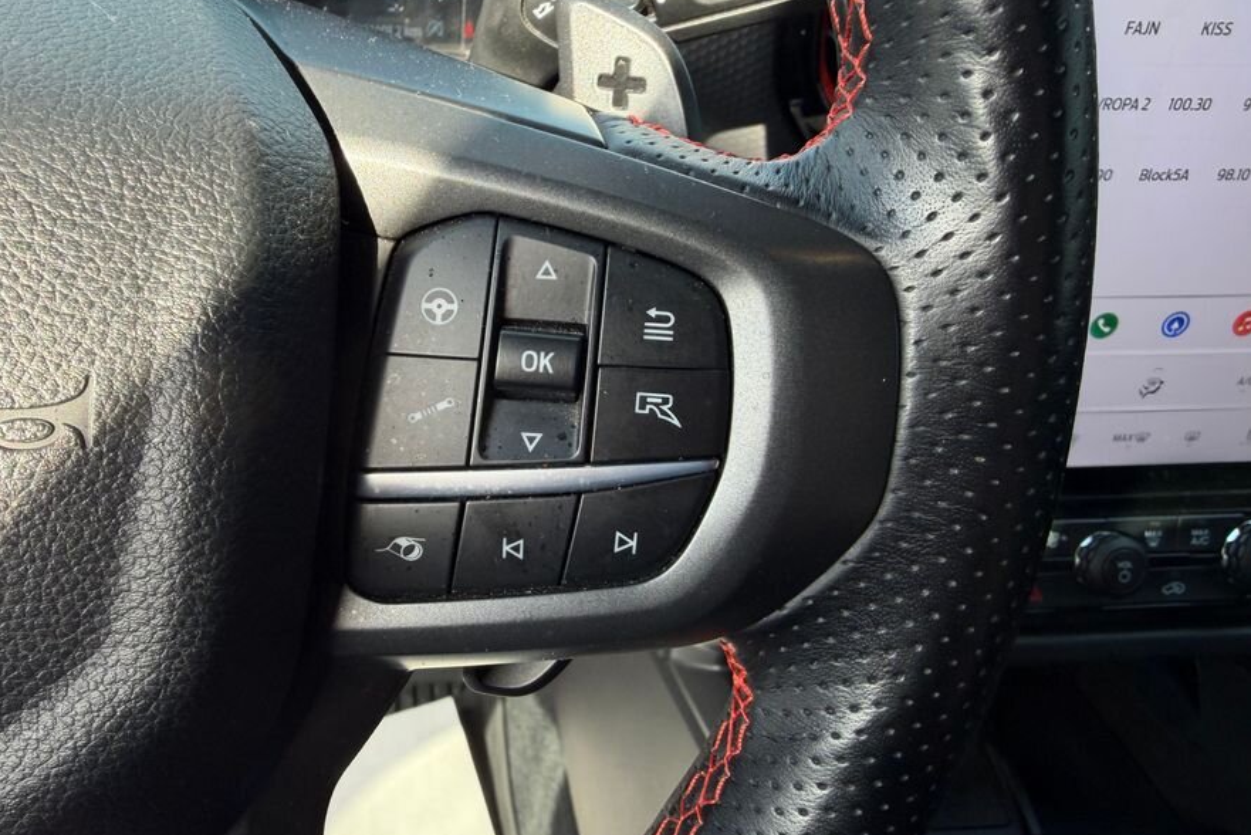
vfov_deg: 45.0
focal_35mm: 29
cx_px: 542
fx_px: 1008
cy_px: 402
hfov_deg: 63.4
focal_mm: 2.22
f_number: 2.2
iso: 40
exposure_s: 1/121
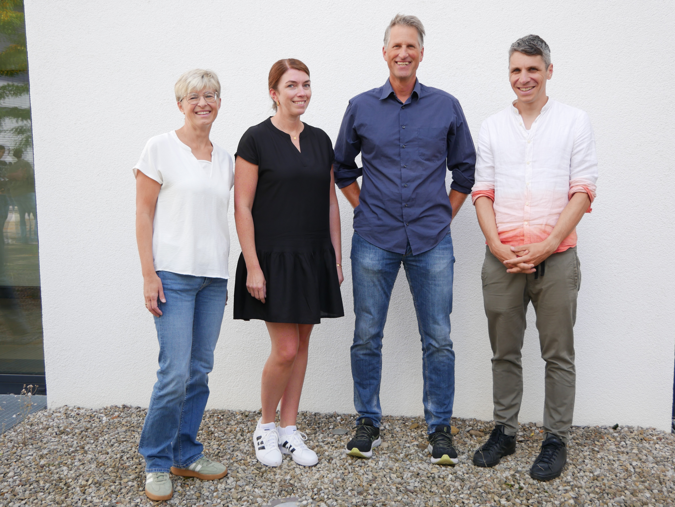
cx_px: 338
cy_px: 254
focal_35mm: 40
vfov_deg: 36.0
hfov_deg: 46.8
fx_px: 780
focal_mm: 20
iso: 200
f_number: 4.1
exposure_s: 1/200
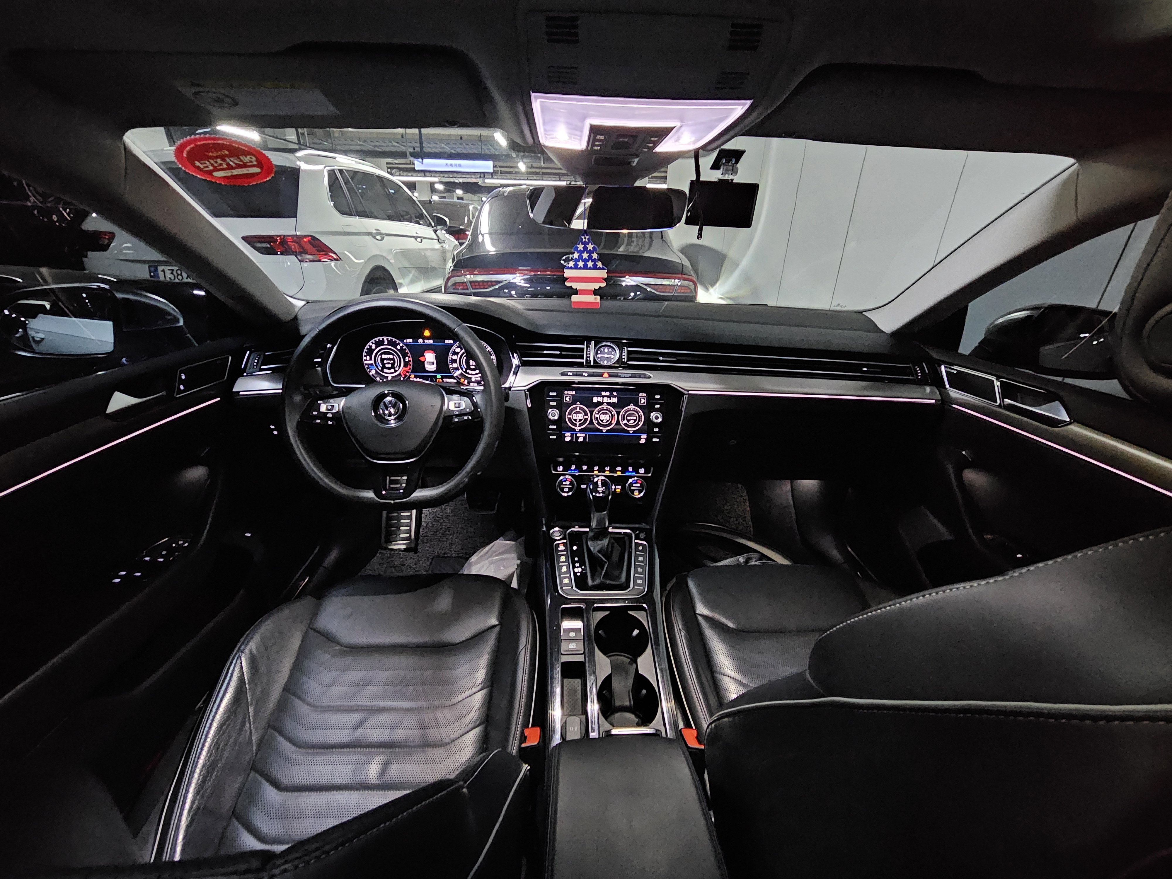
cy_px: 440
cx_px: 586
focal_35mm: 13
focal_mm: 2.2
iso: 2500
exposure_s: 1/25.2
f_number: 2.2
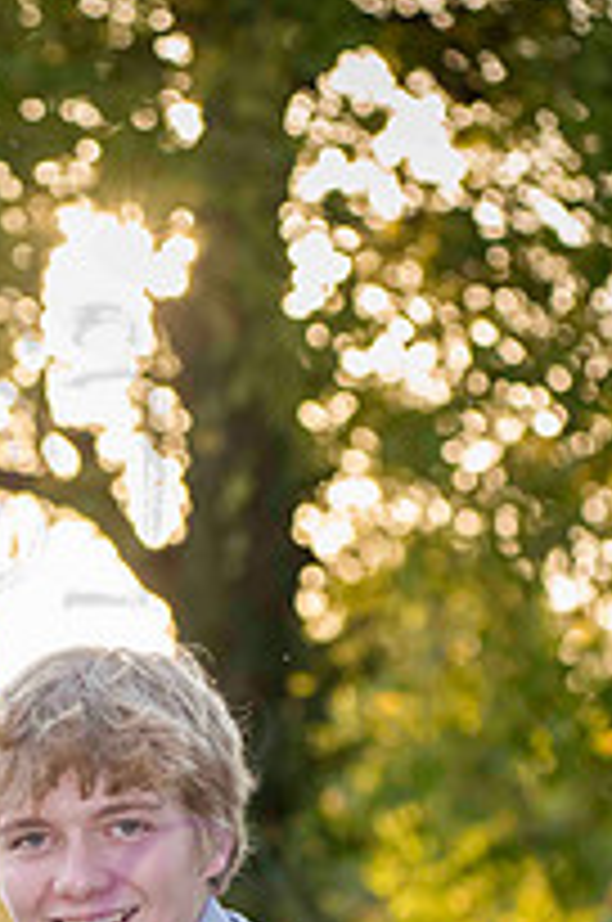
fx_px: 4503
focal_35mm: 176
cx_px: -32
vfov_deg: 11.6
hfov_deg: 7.7
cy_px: 886
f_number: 4.5
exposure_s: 1/500
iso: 800
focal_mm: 80
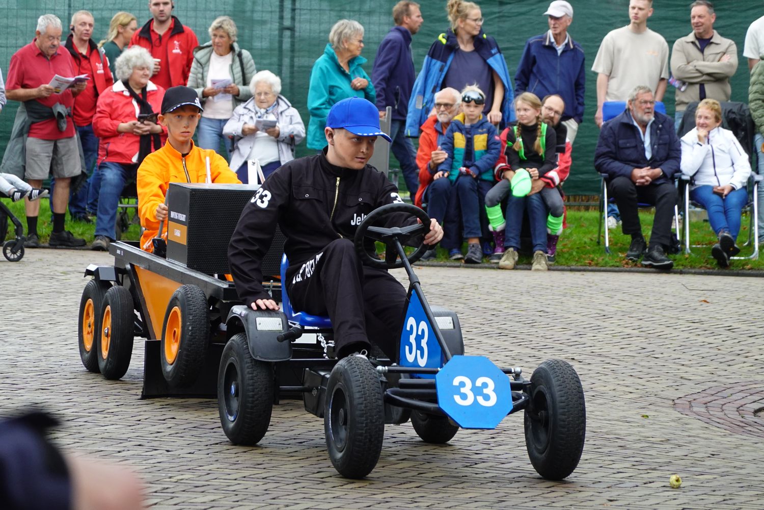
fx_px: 4244
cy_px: 255
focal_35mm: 200
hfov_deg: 10.3
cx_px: 382
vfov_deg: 6.9
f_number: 4.5
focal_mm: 72
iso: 400
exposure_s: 1/200
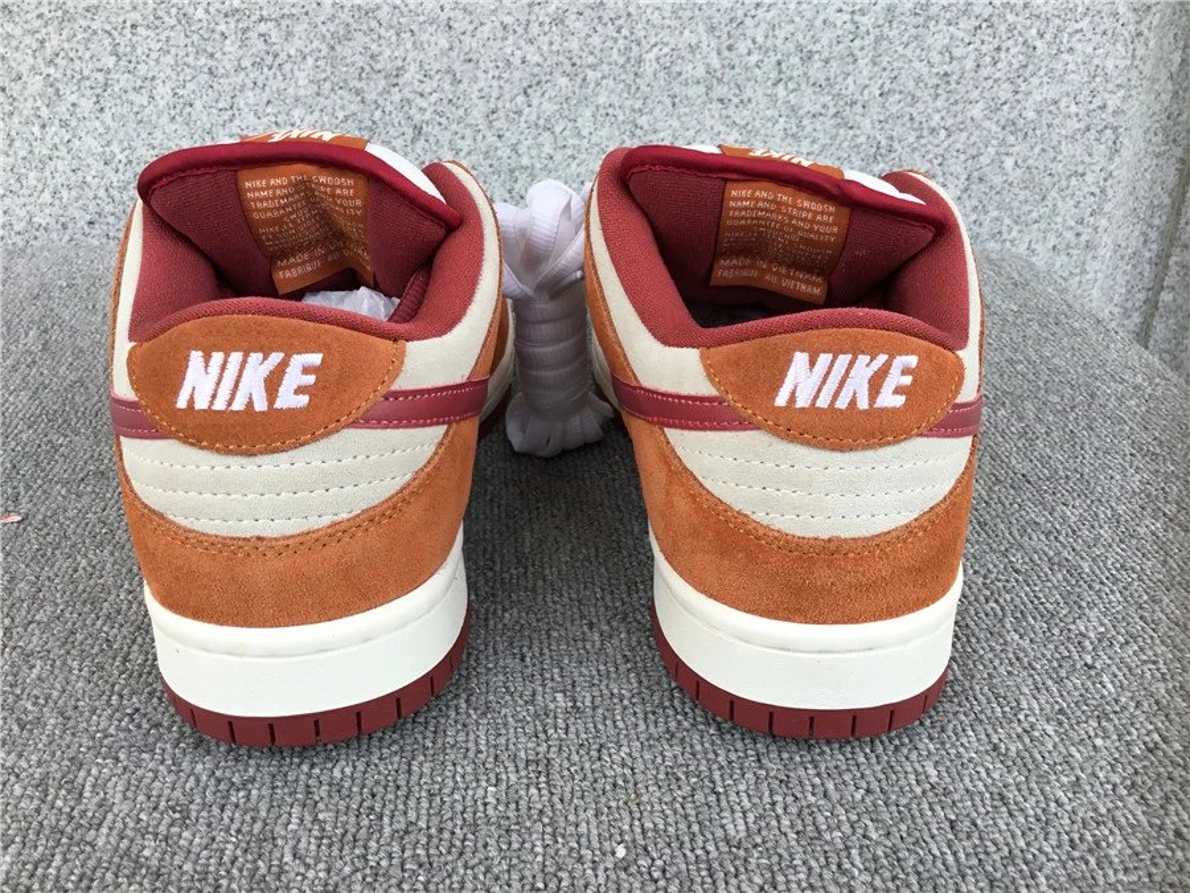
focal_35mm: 31
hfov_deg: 58.4
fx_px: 1066
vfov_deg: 45.4
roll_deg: -0.5
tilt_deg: -27.3
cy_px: 446
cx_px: 595
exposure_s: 1/321
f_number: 2.4
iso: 25
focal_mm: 3.3
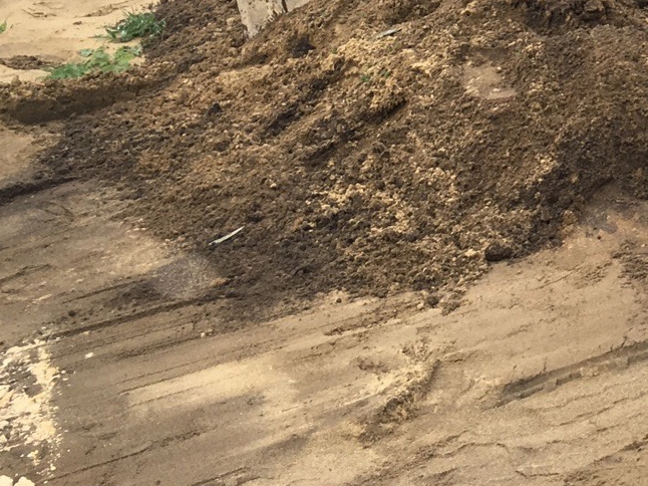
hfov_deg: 19.6
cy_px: -221
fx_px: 1722
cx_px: 848
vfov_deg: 15.0
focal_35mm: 92
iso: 25
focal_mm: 4.15
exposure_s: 1/257
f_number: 2.2
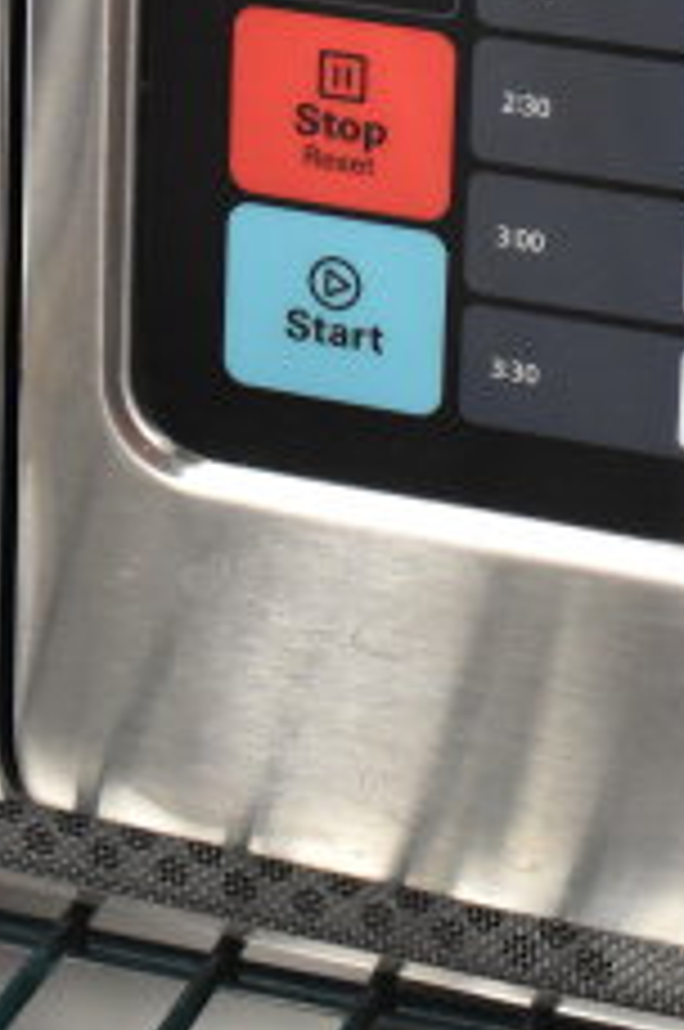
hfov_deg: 10.8
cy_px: -596
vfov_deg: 14.9
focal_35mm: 126
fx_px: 3602
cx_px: 396
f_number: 3.8
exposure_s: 1/30
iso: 1800
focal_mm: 21
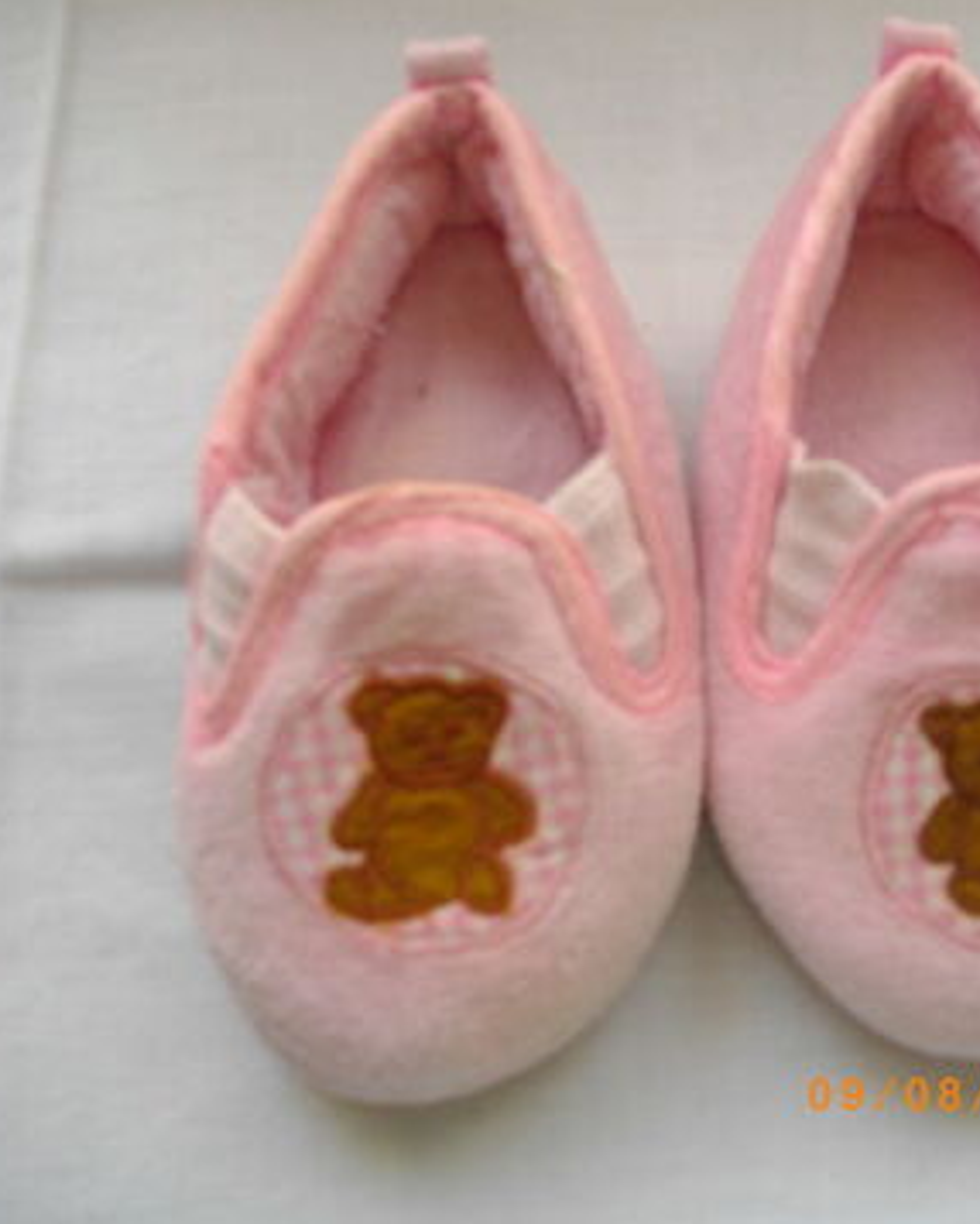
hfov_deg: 35.3
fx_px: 1521
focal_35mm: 42
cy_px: 610
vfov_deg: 43.8
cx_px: 665
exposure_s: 1/80
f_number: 2.9
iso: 200
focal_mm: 5.7
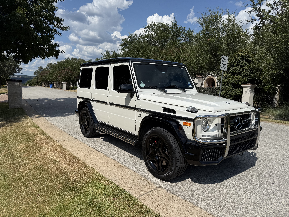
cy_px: 108
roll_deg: -1.8
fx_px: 200
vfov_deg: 56.8
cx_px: 144
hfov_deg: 71.6
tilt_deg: -6.7
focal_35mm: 24
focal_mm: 6.76
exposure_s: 1/9091
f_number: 1.78
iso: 80
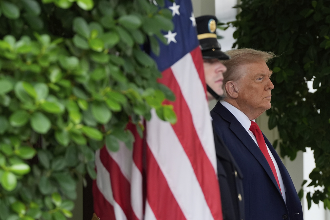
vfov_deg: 4.6
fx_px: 2753
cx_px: 165
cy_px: 110
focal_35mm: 300
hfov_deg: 6.9
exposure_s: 1/640
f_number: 4
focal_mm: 200
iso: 1250
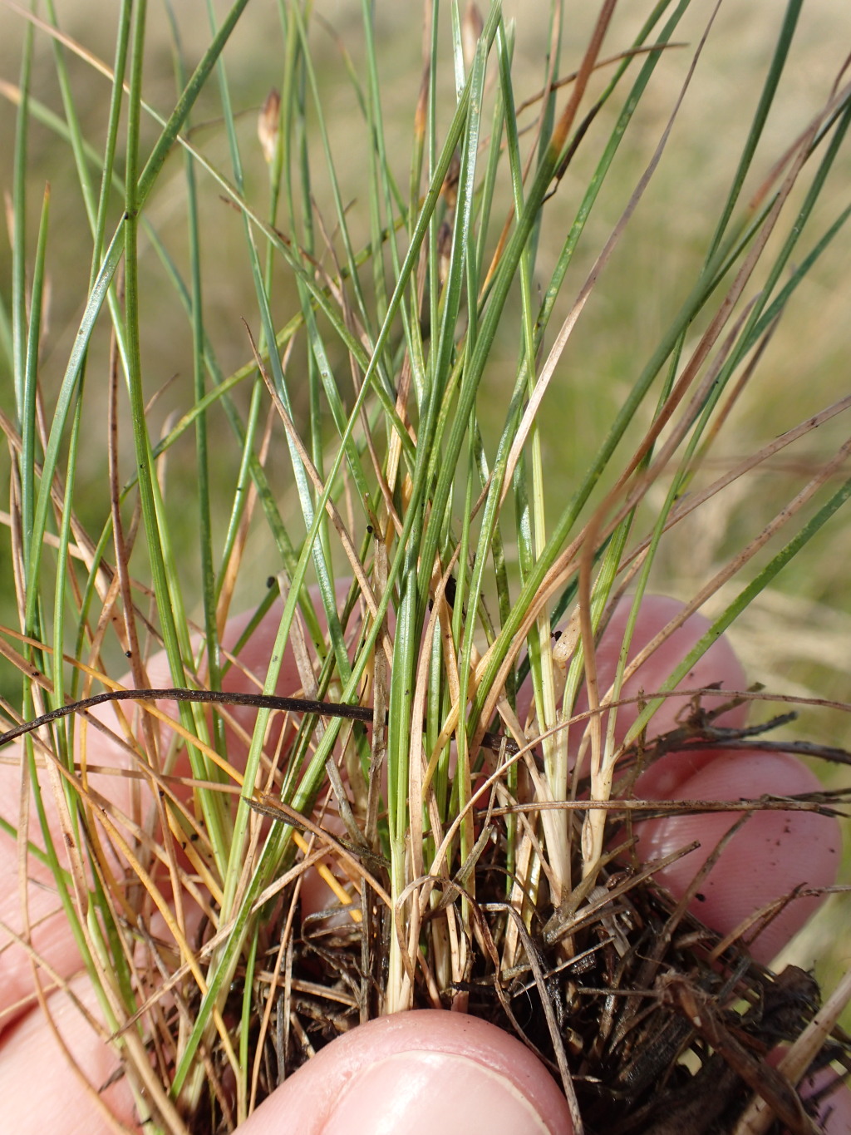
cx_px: 426
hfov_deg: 46.8
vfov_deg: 60.0
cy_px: 568
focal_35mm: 30
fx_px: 983
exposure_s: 1/640
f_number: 3.2
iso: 100
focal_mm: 5.5
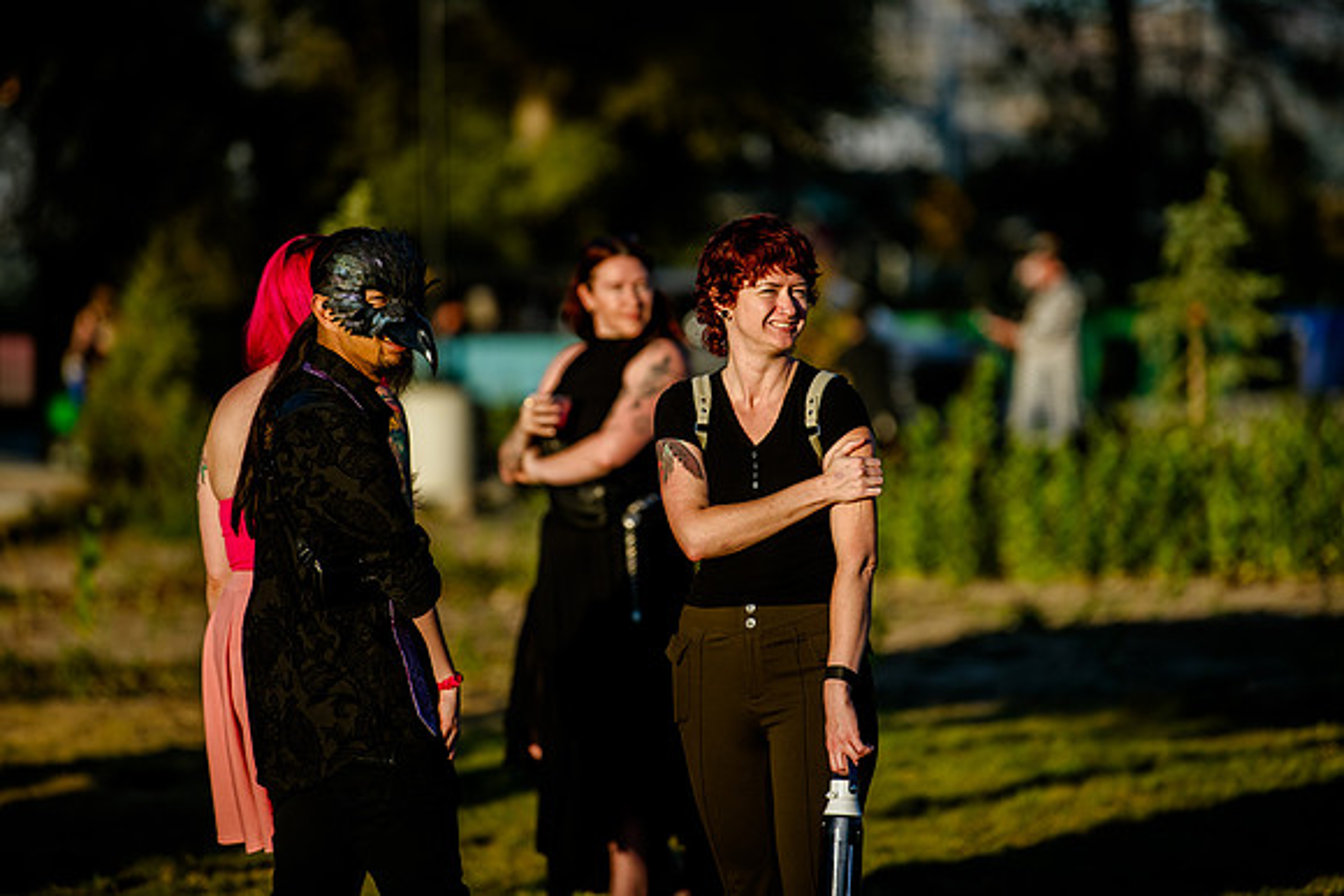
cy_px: 403
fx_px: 8219
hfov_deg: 9.3
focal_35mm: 220
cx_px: 672
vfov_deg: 6.2
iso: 200
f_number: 2.8
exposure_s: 1/2000
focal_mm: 200
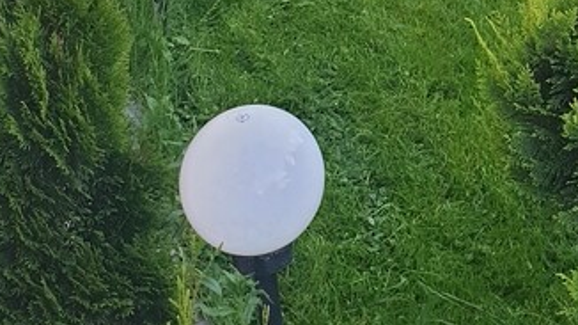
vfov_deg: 12.3
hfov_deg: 23.5
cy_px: -289
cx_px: 482
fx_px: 1363
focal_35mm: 89
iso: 200
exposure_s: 1/50
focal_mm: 4.3
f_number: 2.4
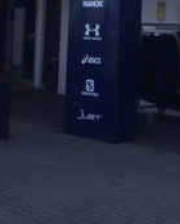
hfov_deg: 13.9
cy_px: 31
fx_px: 737
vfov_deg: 17.1
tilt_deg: -2.1
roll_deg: +0.0
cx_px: 84
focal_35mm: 111
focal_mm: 3.3
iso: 25
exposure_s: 1/641
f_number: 2.4
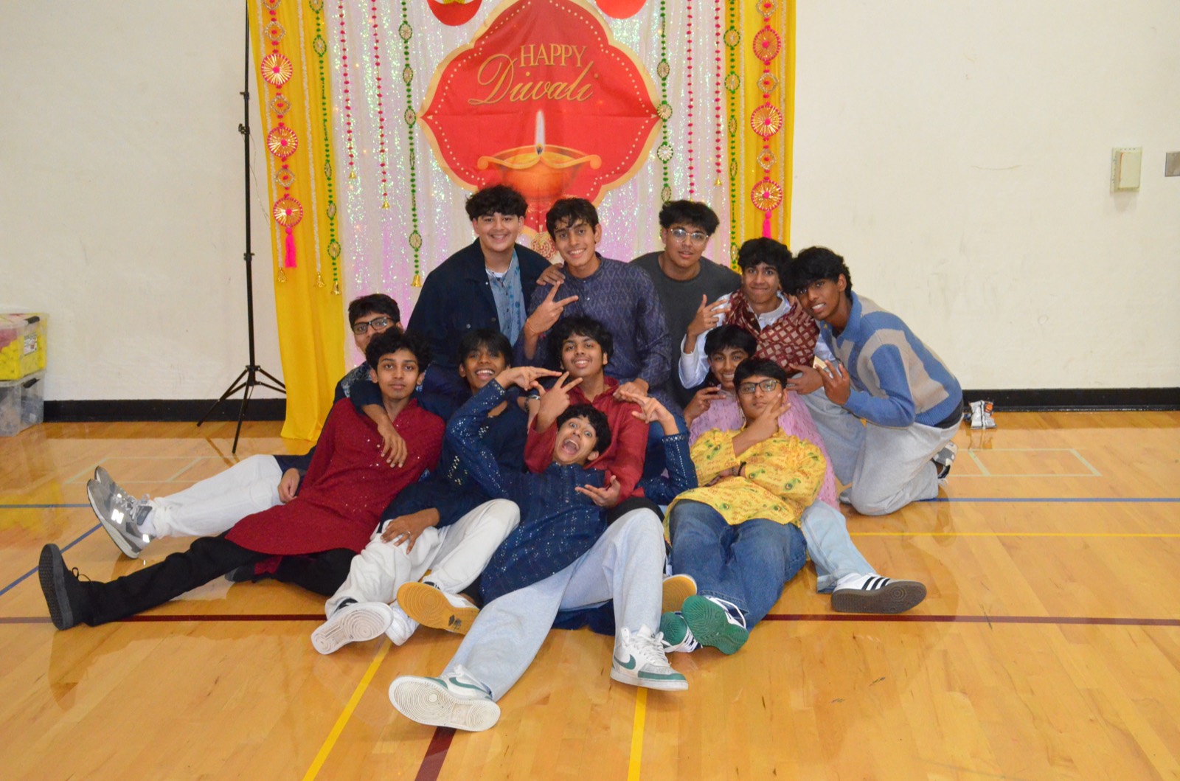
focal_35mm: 45
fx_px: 1472
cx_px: 590
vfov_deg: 29.7
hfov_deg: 43.7
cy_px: 390
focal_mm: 30
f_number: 8
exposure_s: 1/160
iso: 6400
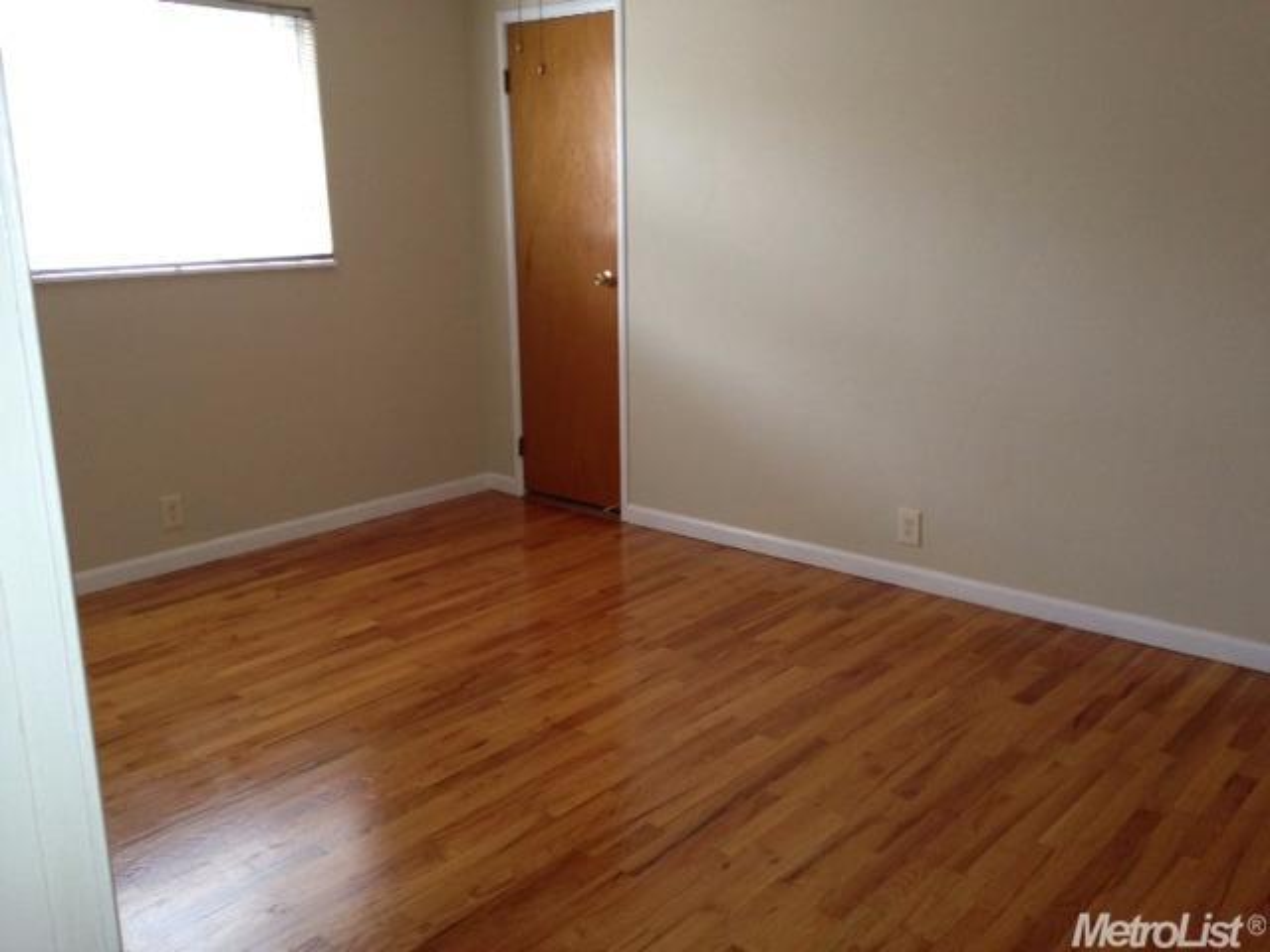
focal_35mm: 33
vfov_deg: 42.9
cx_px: 635
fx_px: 1211
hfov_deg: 55.4
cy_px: 476
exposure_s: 1/20
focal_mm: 4.13
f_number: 2.4
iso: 160
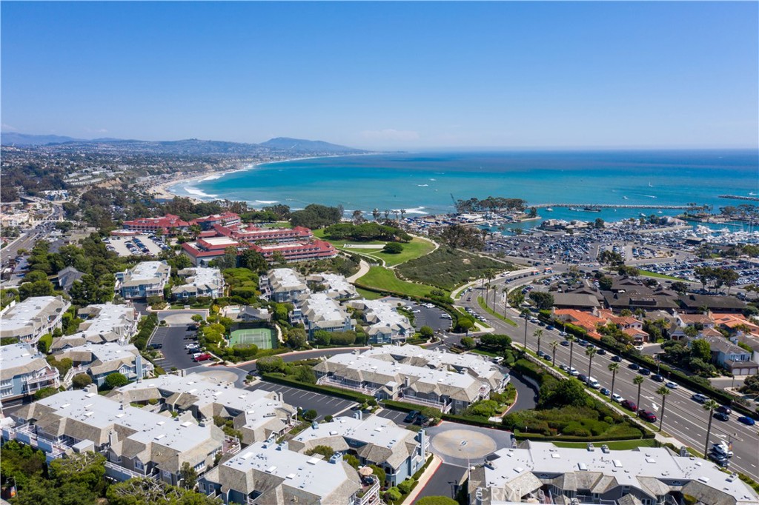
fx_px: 590
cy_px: 252
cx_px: 380
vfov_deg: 46.4
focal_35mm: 28
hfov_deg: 65.5
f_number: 6.3
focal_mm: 10.26
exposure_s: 1/500
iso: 100
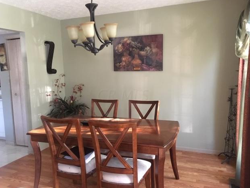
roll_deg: +0.3
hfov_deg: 60.0
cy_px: 95
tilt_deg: -6.5
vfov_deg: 46.8
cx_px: 122
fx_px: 217
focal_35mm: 30
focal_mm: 4.15
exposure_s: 1/15
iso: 320
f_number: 2.2
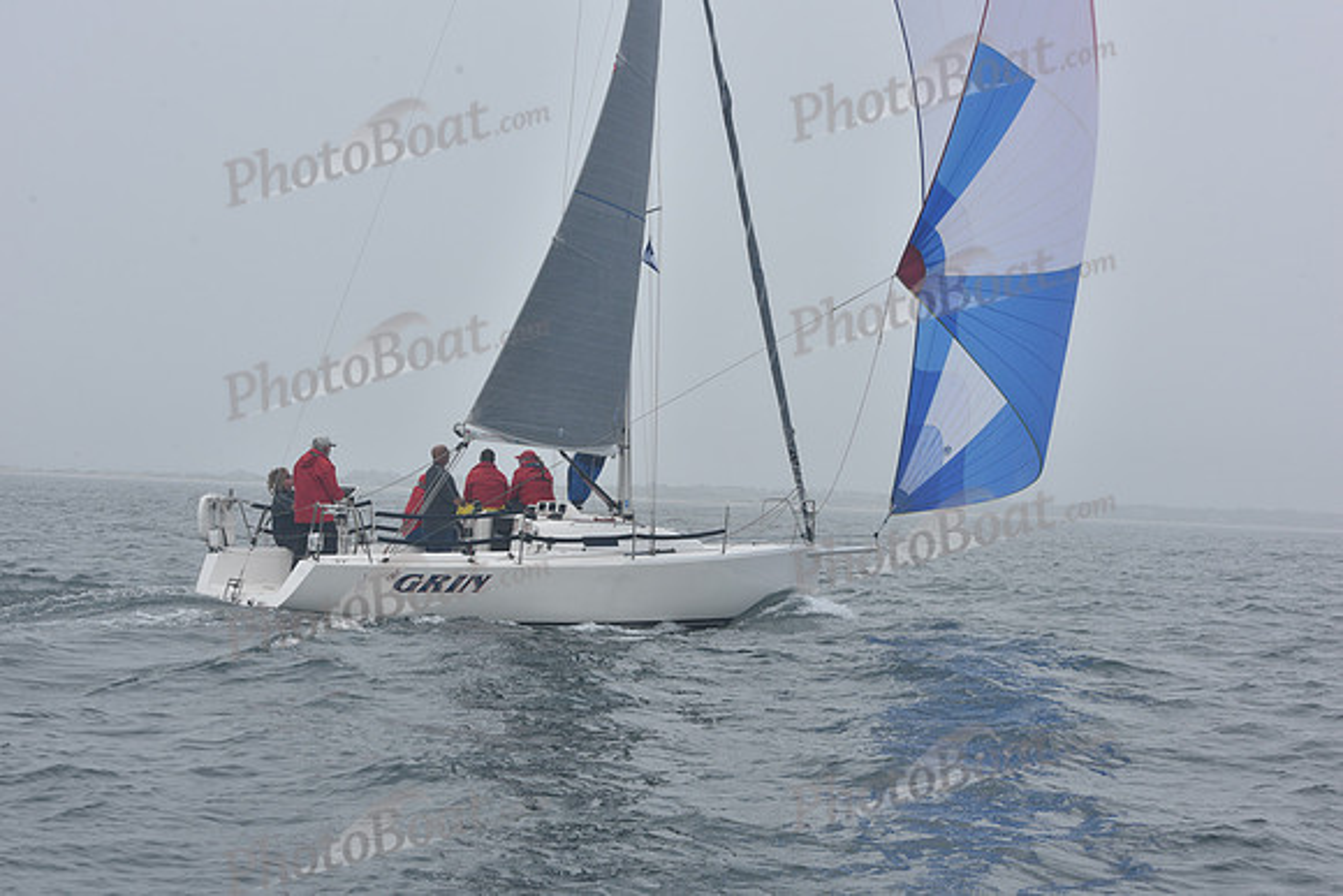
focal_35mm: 70
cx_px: 672
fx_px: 2612
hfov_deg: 28.8
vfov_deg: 19.5
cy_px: 448
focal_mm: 70
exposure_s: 1/800
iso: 250
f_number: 11
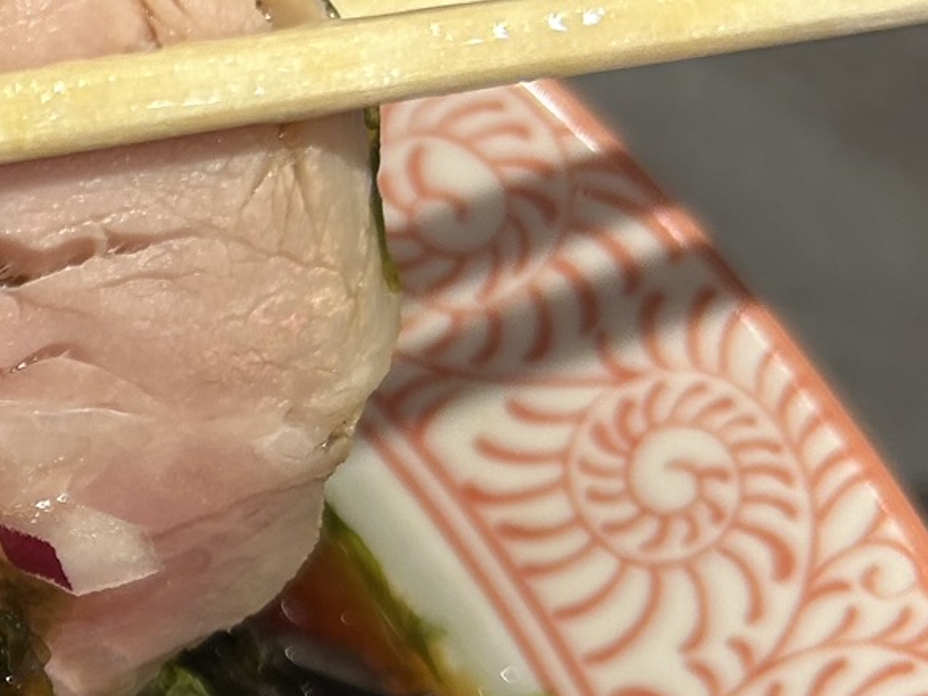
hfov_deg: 19.6
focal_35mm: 89
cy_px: 531
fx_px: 2386
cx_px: -392
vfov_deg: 16.5
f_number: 1.5
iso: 80
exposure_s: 1/119
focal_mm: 5.7
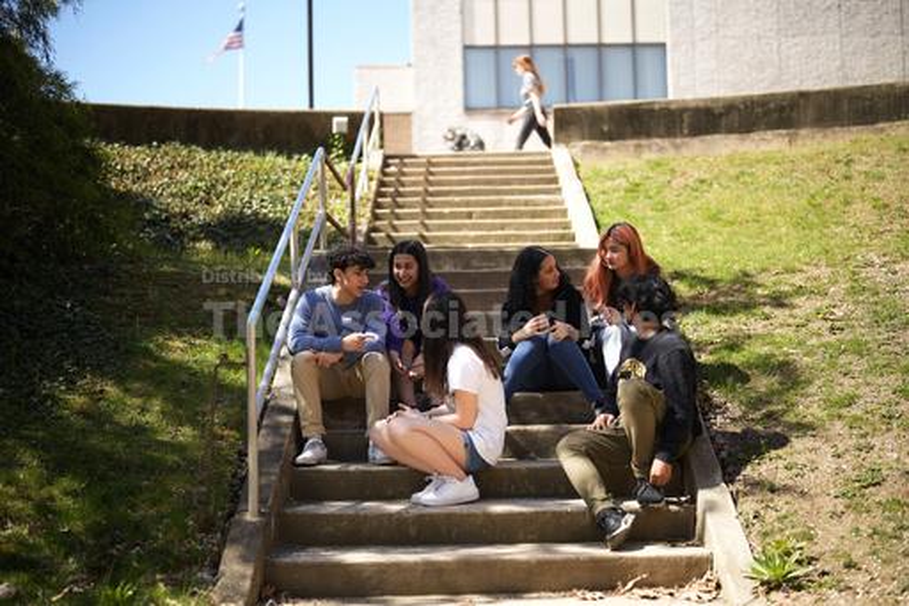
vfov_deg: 27.0
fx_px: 1262
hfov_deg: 39.6
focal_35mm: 50
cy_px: 303
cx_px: 454
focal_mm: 50
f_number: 1.2
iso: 100
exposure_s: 1/2000
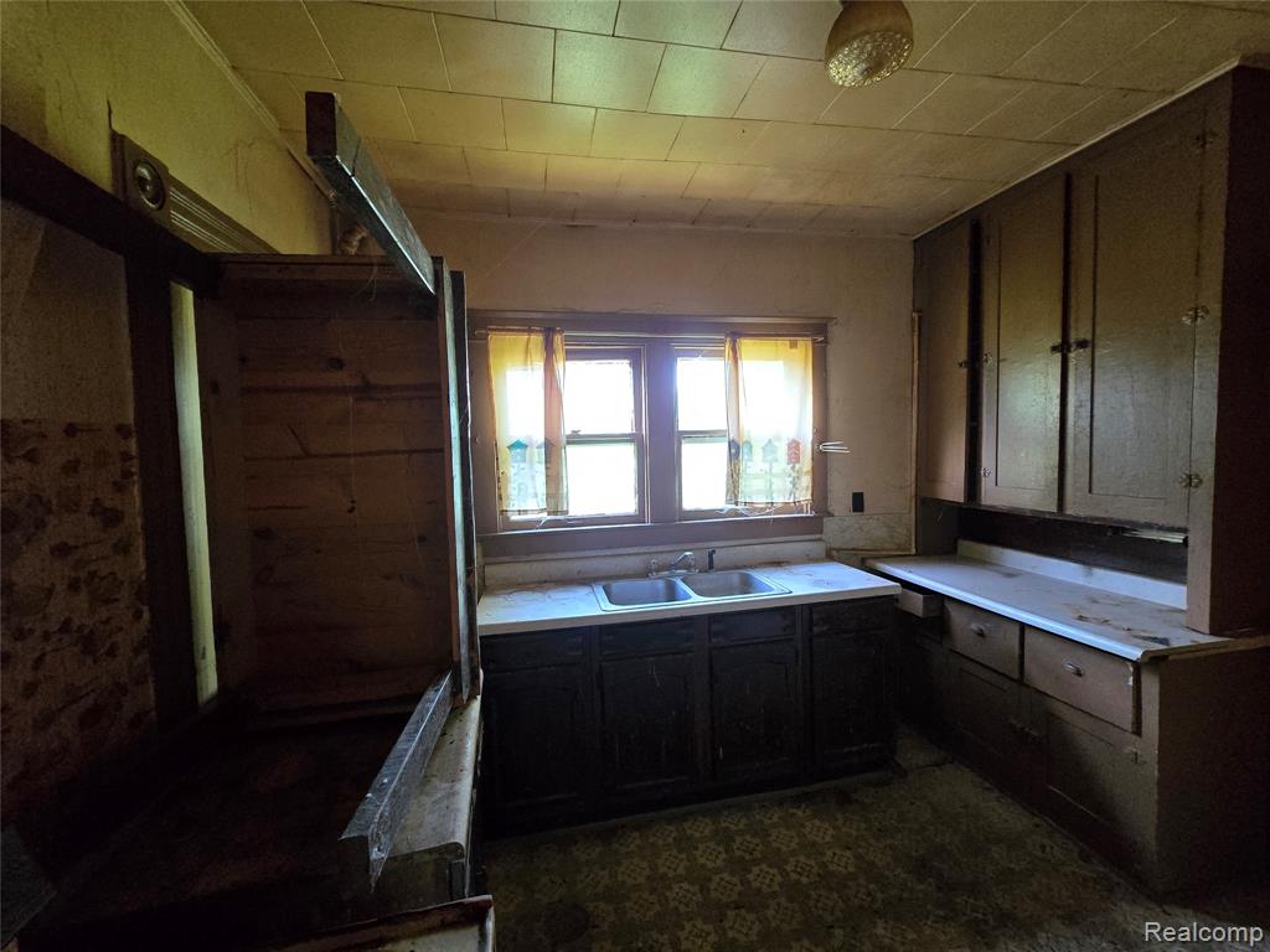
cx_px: 635
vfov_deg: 89.9
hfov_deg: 106.2
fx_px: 477
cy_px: 476
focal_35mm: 13
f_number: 2.2
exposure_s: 1/60
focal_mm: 2.2
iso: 1250
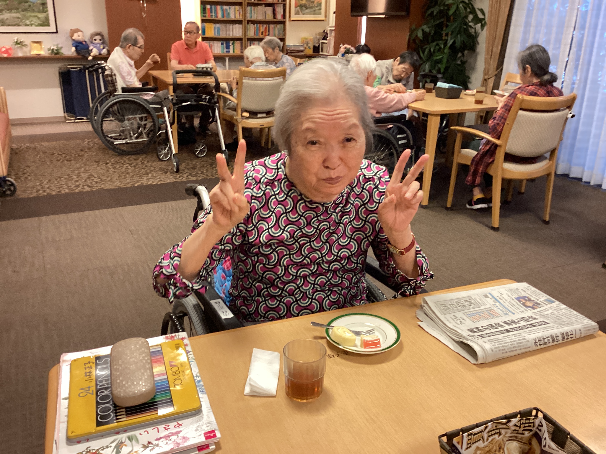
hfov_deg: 58.4
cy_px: 227
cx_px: 303
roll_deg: -1.1
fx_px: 543
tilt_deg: -23.4
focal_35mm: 31
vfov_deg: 45.4
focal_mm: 3.3
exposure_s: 1/60
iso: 250
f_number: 2.4
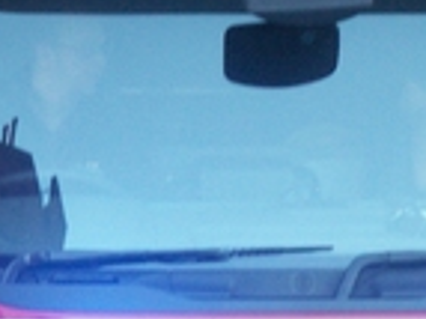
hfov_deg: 4.0
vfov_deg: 3.0
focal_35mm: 497
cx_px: 265
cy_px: 382
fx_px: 6111
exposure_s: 1/40
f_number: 3.8
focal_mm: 23.1
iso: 100
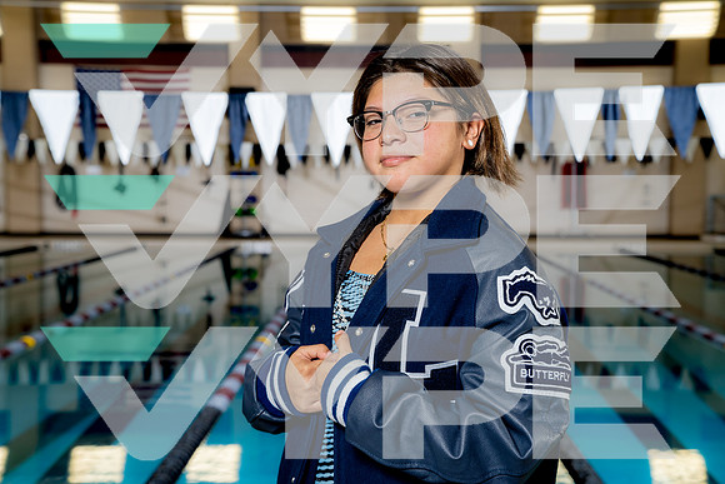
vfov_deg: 23.4
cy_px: 242
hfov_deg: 34.5
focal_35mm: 58
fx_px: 1168
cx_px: 362
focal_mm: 58
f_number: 5.6
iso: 320
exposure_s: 1/250
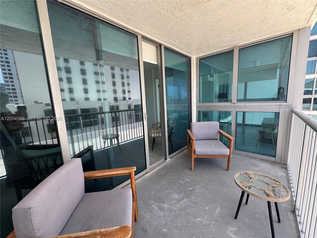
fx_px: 128
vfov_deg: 85.7
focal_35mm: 14
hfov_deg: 102.1
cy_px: 119
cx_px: 158
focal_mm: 2.22
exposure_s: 1/249
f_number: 2.2
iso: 40
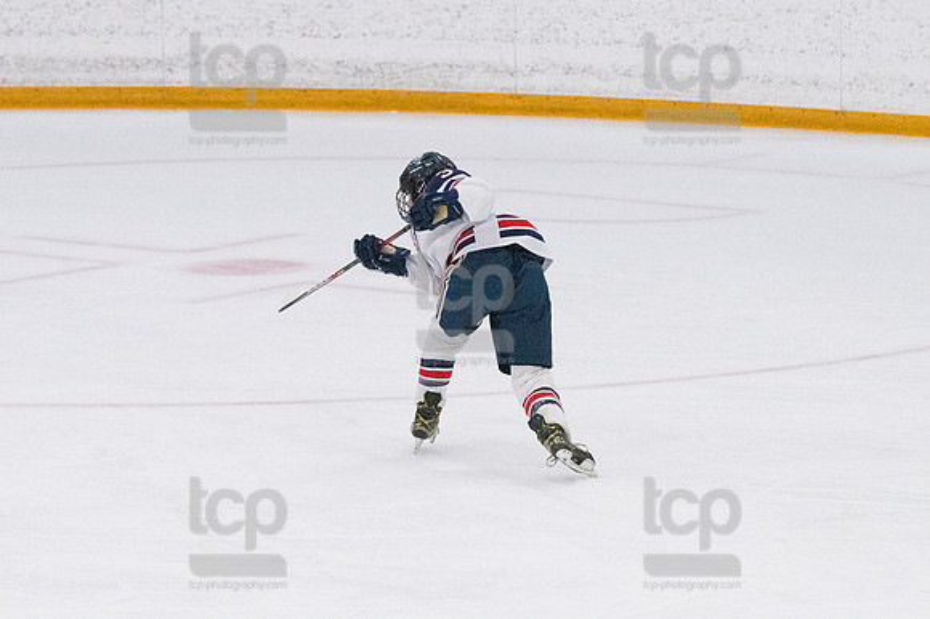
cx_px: 465
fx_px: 7539
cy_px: 310
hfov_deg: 7.1
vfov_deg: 4.7
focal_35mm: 292
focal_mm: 195
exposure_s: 1/1600
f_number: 5
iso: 8000
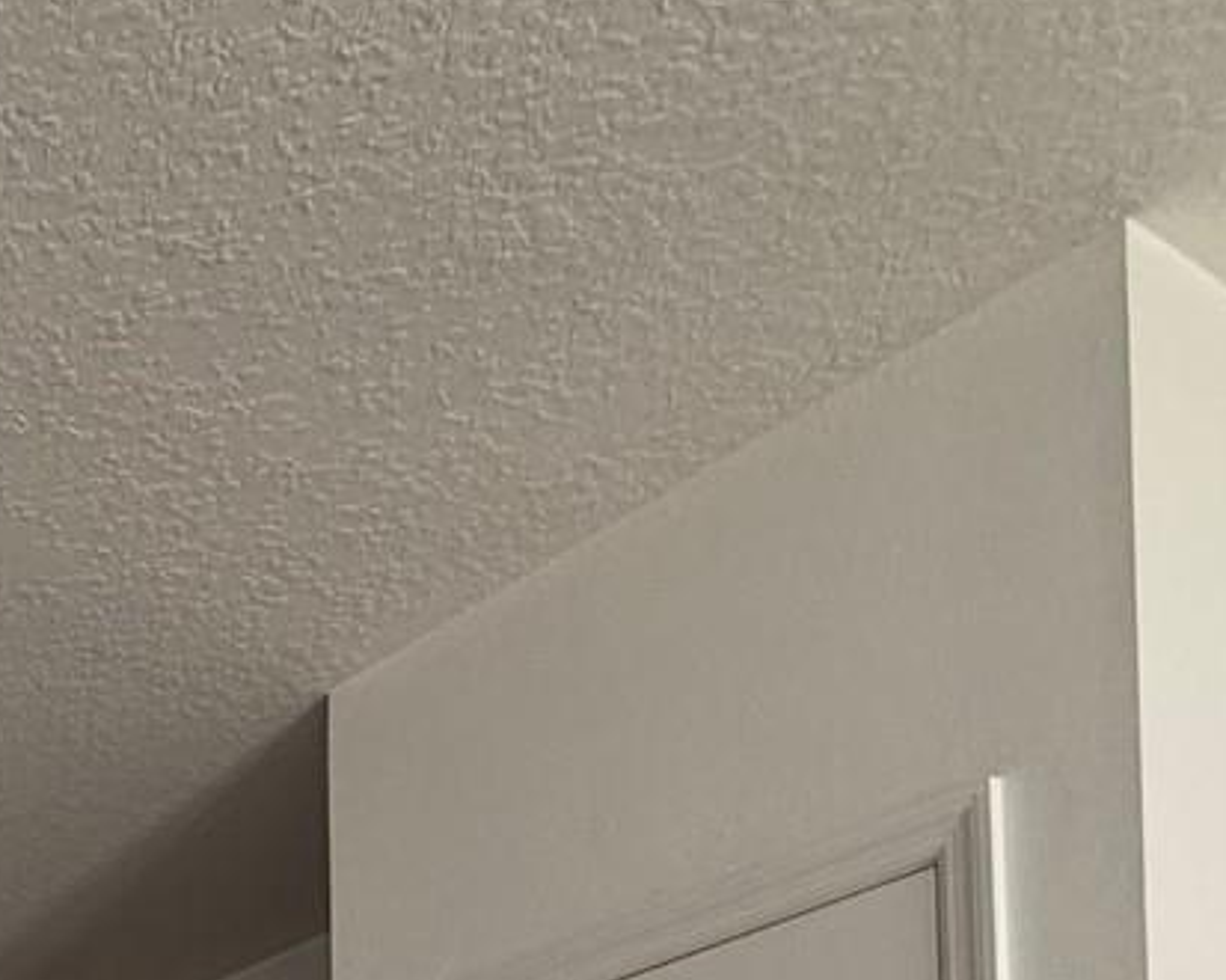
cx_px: -330
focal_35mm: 53
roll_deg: +0.3
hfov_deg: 29.3
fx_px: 1922
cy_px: 1598
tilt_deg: +2.8
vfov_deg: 21.9
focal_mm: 2.22
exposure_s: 1/120
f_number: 2.2
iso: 200
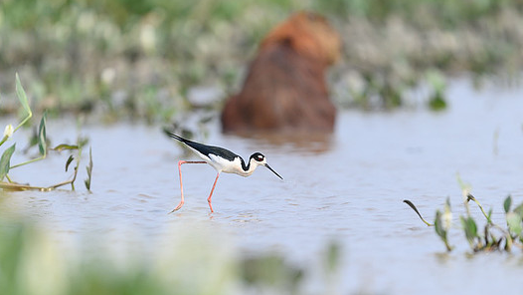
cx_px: 253
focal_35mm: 704
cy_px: 178
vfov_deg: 1.7
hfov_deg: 3.1
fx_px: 9764
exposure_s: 1/3200
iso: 500
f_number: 4
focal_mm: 500
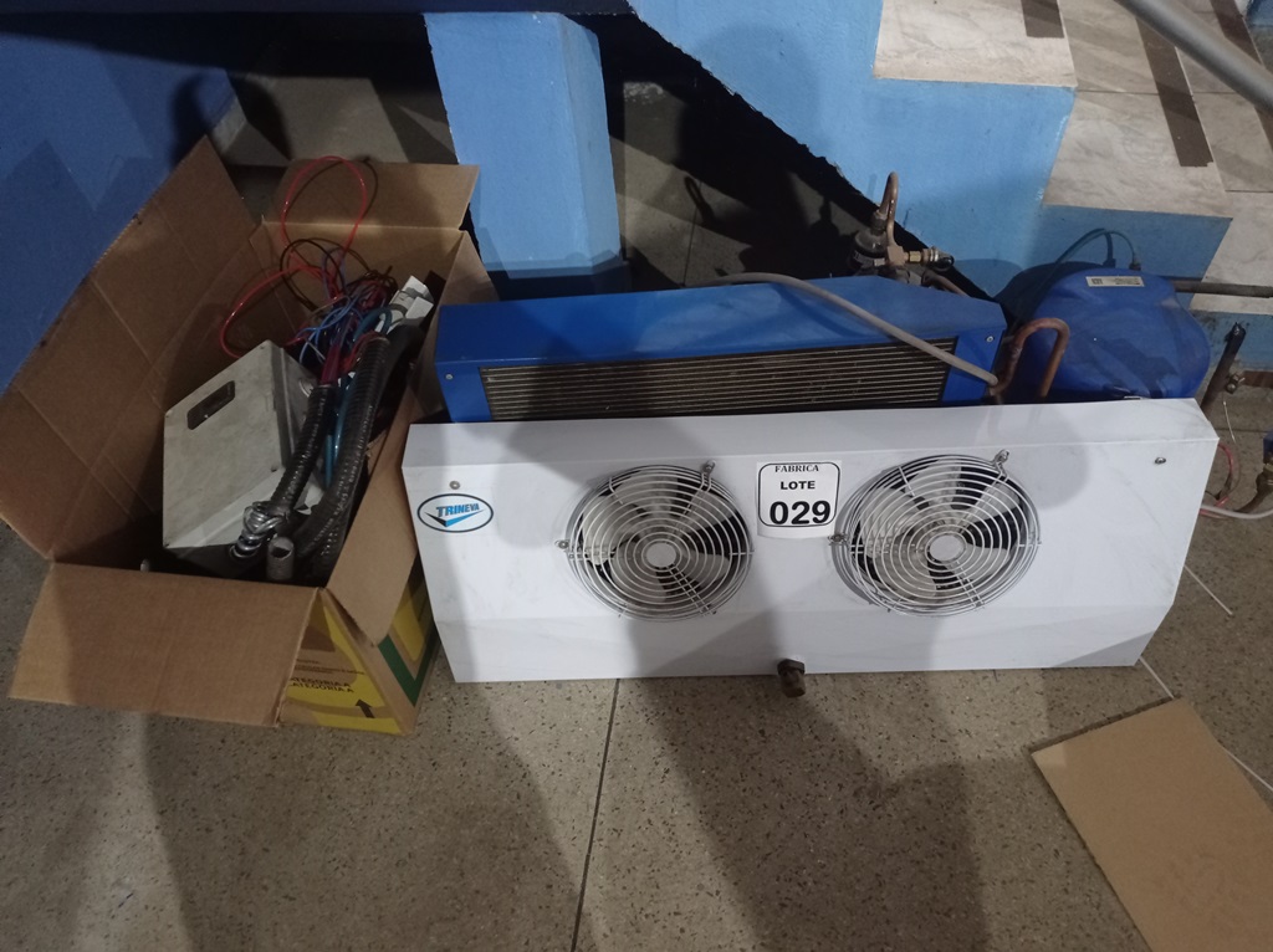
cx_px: 636
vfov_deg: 49.7
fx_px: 1029
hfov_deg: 63.5
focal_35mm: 28
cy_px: 476
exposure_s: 1/15
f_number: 1.79
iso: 840
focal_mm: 4.7
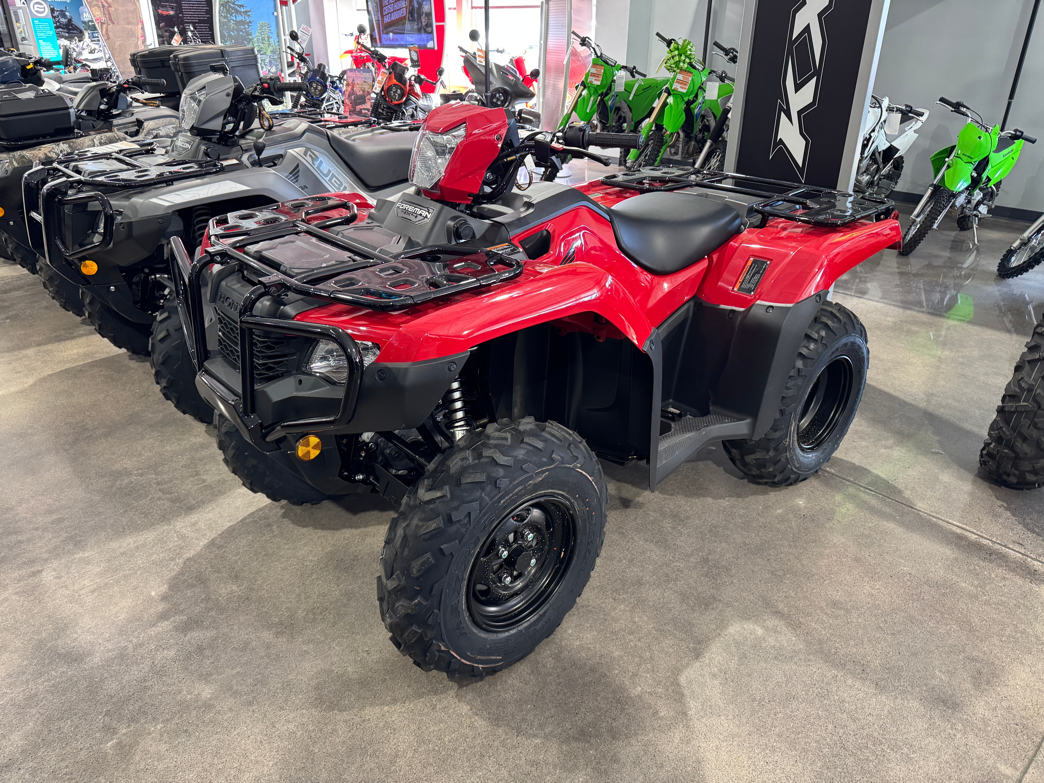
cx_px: 522
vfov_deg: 56.8
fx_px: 724
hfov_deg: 71.6
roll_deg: -0.8
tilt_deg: -26.1
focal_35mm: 24
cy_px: 392
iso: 400
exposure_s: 1/60
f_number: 1.78
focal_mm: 6.76
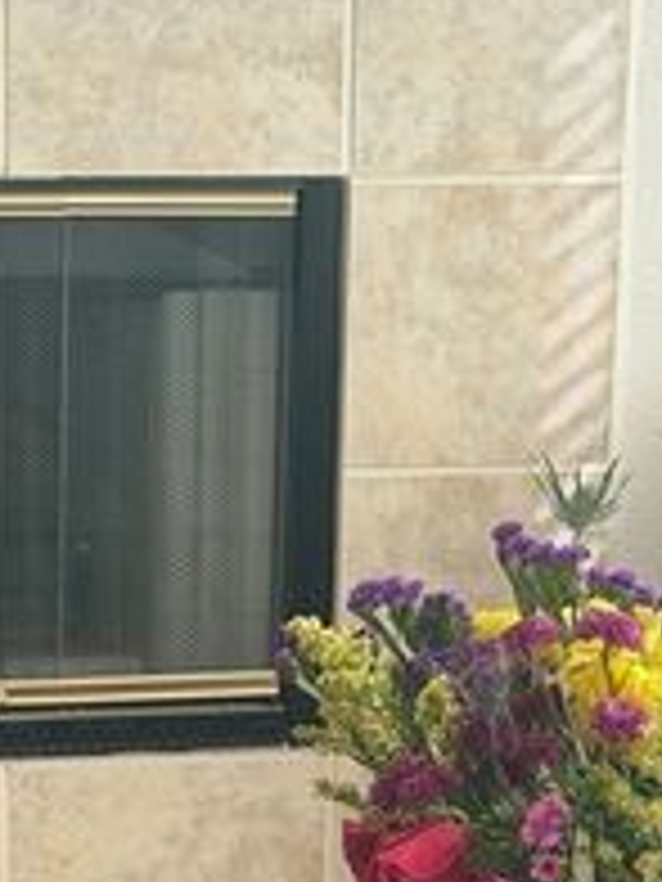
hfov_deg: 9.1
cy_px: 970
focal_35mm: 163
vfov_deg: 11.9
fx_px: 4156
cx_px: 387
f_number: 1.78
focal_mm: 6.76
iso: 64
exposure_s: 1/121
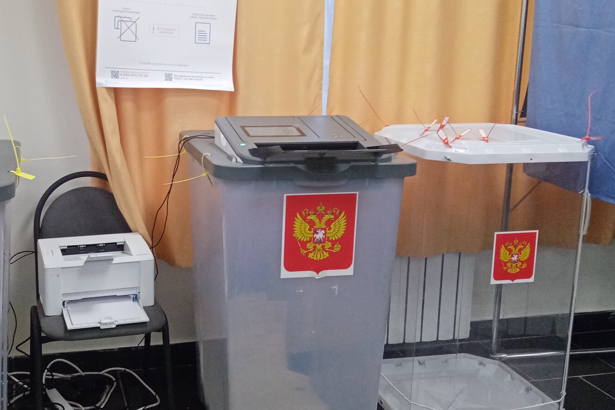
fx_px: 718
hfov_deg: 45.4
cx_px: 187
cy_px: 180
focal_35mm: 42
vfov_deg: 31.9
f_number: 1.8
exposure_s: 1/33.3
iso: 325
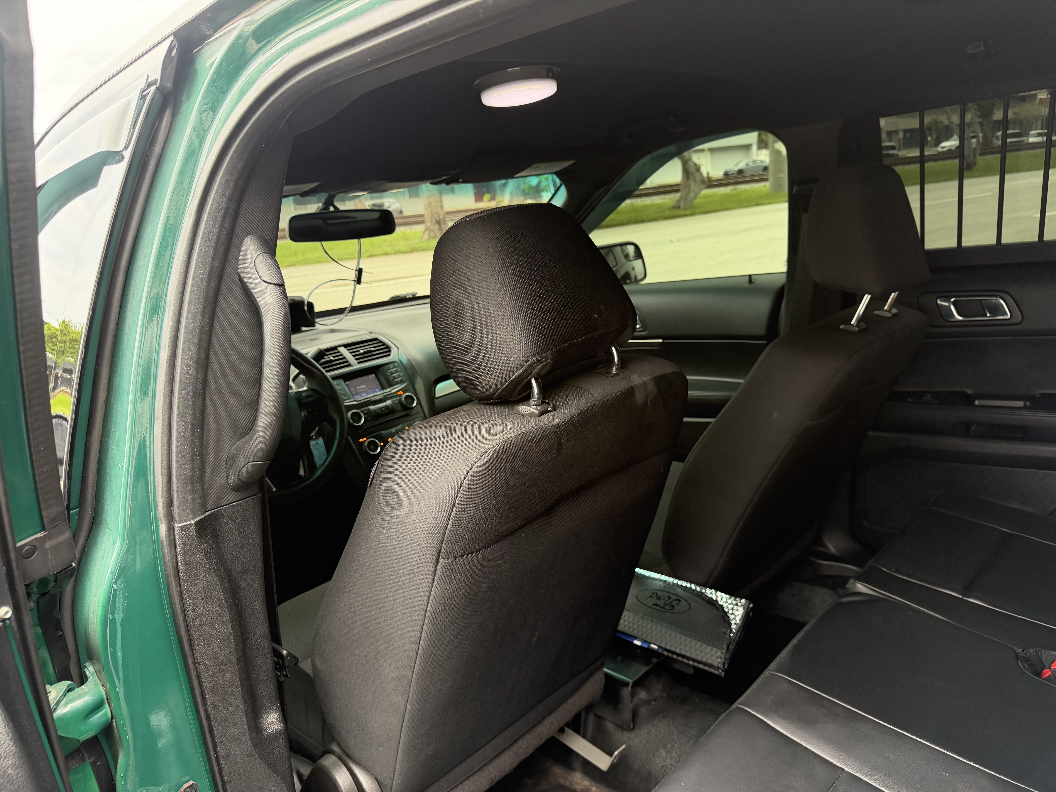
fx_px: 732
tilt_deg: -15.8
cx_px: 528
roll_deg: +6.0
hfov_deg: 71.6
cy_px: 396
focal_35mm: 24
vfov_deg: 56.8
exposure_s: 1/197
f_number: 1.78
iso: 200
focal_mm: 6.76
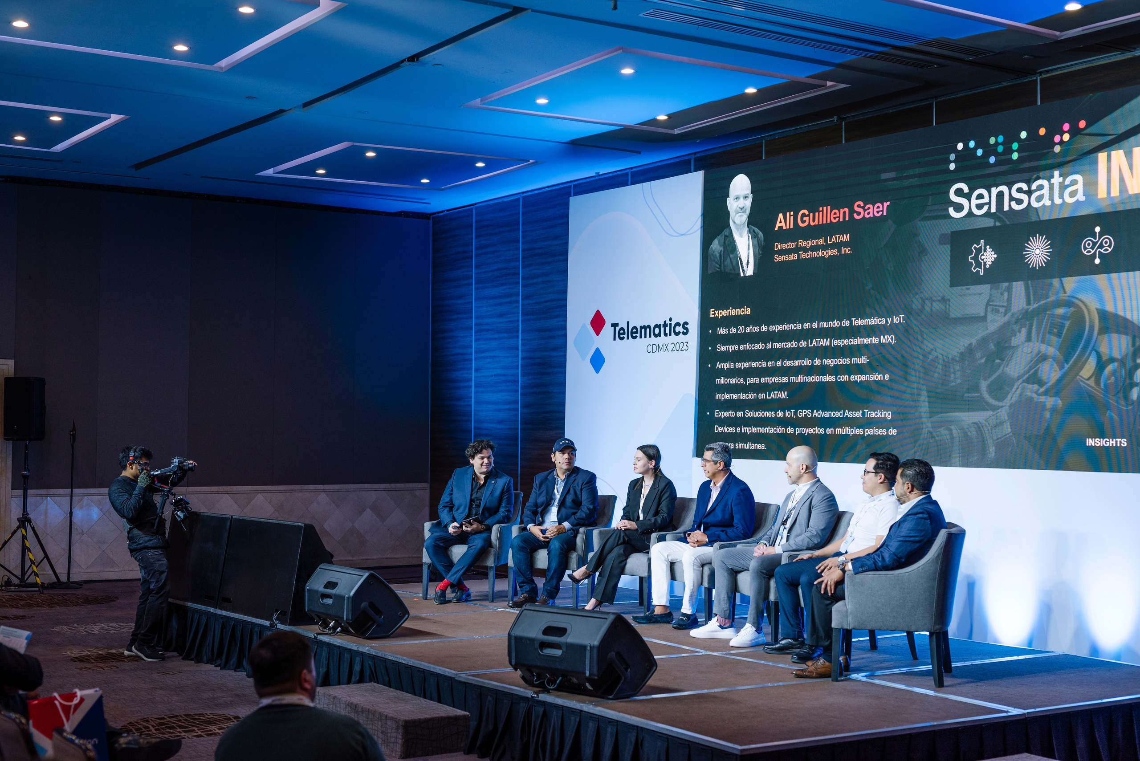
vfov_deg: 27.0
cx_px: 570
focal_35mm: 50
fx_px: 1584
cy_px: 380
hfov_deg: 39.6
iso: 200
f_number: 3.5
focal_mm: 50
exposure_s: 1/125
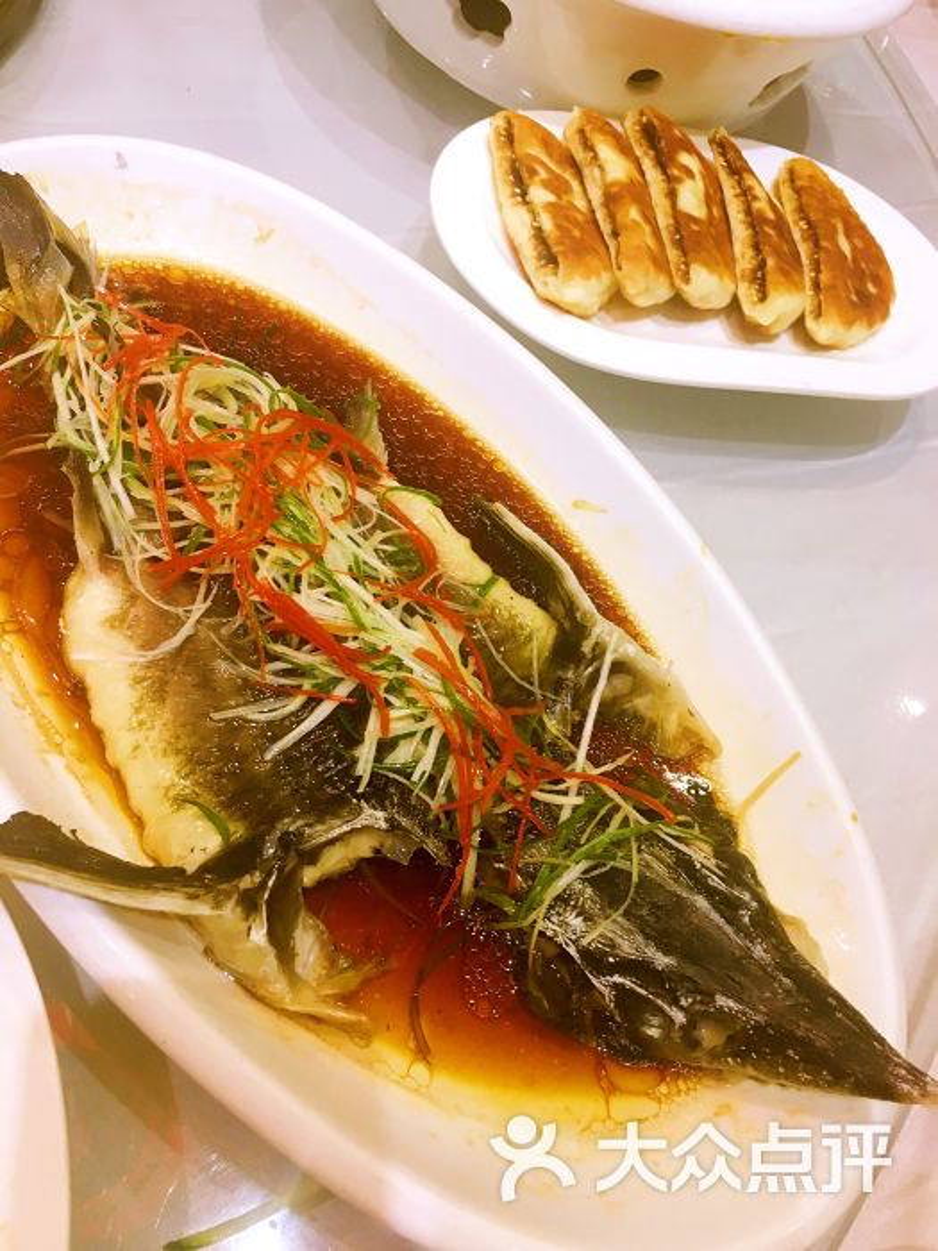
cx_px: 469
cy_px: 626
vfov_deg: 61.7
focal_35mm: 29
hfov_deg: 48.2
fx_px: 1048
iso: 80
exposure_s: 1/33
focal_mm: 4.15
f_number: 2.2
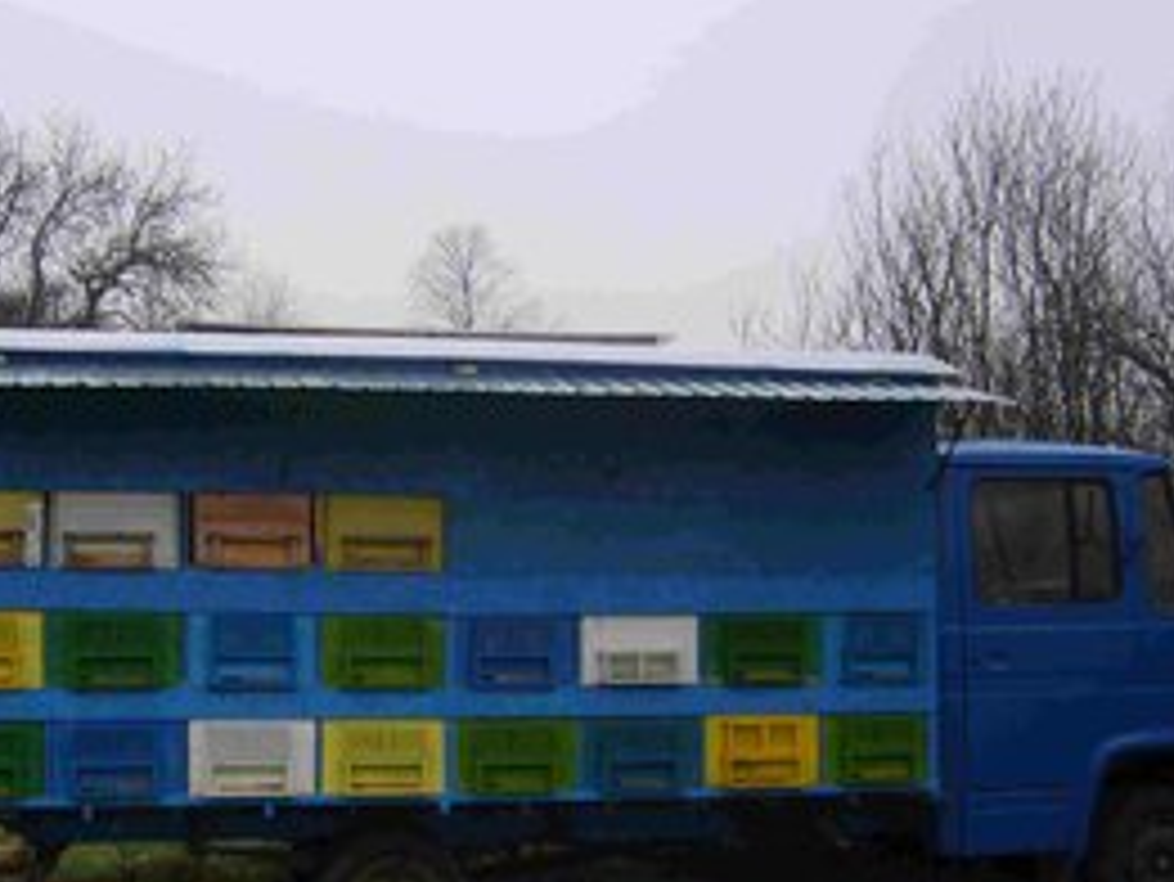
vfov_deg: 30.8
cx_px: 544
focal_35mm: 47
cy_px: 542
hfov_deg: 40.4
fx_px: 1595
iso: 50
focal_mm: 5.8
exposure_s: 1/30
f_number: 2.8
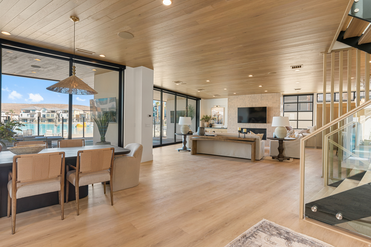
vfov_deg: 67.4
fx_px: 185
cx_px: 186
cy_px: 124
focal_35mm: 18
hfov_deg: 90.0
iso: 200
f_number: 8
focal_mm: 18
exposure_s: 1/5
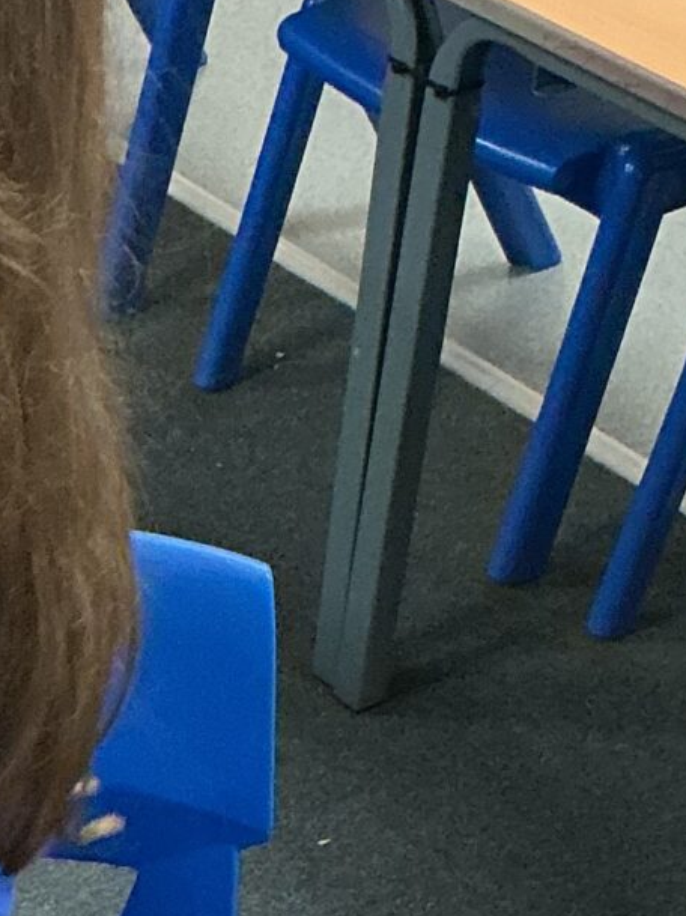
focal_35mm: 122
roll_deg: +4.4
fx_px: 3227
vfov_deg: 15.8
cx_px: -400
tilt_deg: -40.7
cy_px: 972
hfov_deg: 11.5
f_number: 1.8
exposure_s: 1/60
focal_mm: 3
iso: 160
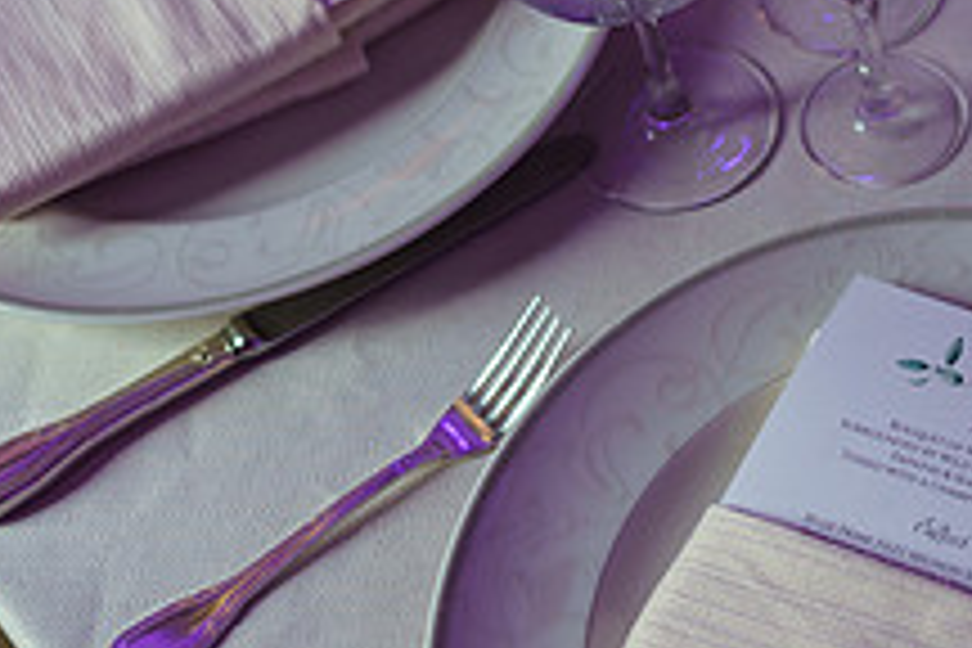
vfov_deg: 14.5
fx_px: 2538
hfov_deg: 20.7
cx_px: 1062
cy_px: 223
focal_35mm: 94
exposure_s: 1/80
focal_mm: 35
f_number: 2
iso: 250
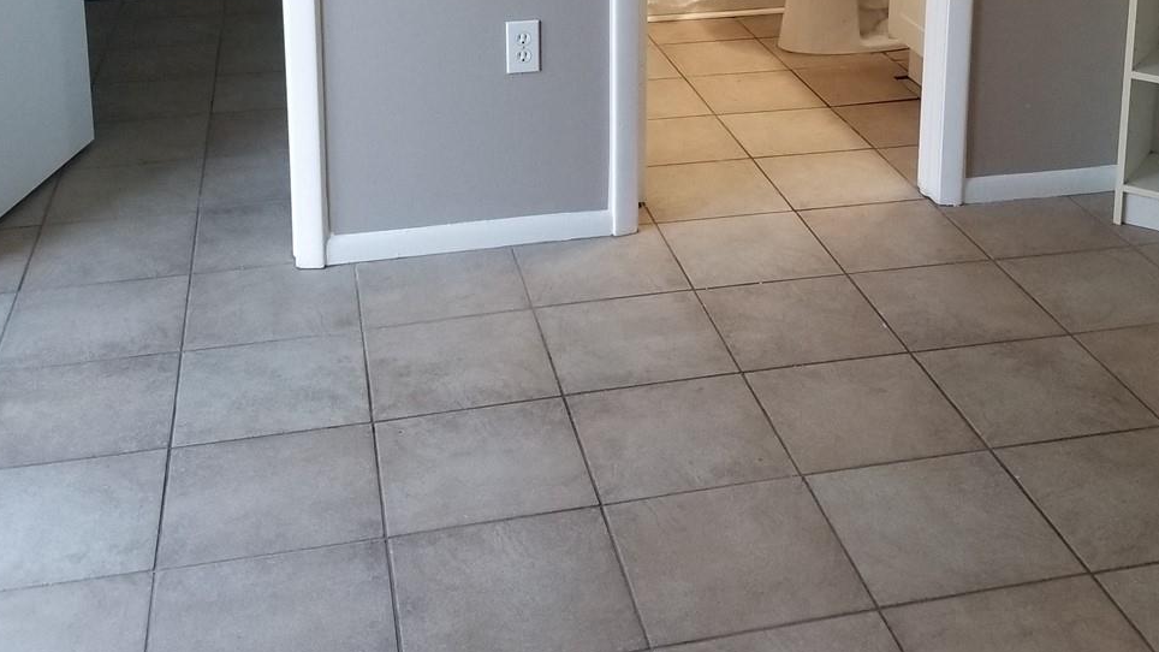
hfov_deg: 43.6
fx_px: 1444
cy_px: -24
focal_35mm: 47
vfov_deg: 24.1
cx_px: 677
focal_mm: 4.25
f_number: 1.7
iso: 160
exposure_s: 1/60
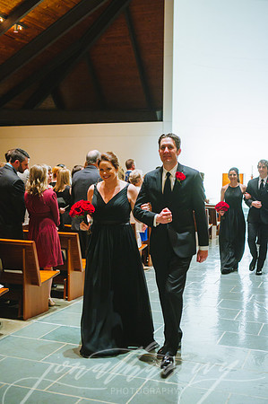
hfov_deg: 29.2
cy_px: 202
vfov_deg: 42.8
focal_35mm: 46
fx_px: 515
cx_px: 134
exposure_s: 1/125
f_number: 2.8
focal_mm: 46
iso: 2500
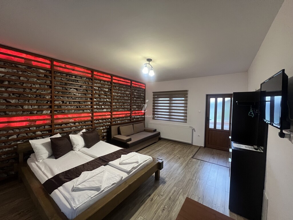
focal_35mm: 13
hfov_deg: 106.2
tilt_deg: -2.5
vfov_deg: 89.9
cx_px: 146
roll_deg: -1.1
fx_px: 110
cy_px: 110
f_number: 1.8
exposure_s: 1/50
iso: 500
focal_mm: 1.57
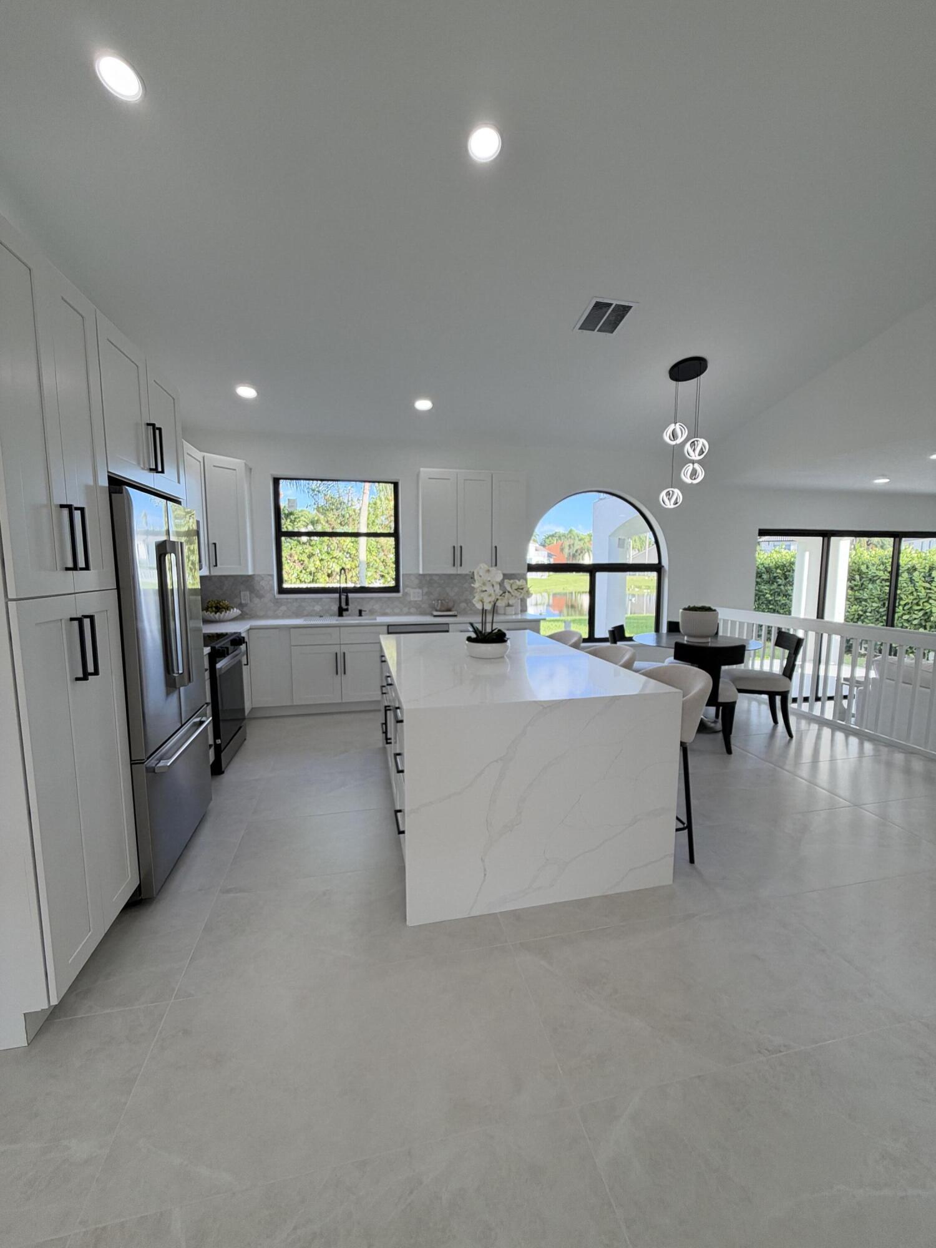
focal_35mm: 14
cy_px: 624
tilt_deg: -6.6
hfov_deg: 85.7
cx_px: 468
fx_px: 505
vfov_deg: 102.1
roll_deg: -0.4
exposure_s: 1/120
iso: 64
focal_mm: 2.22
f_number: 2.2
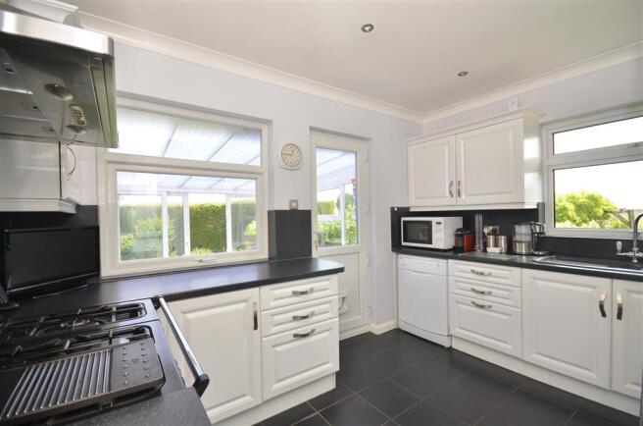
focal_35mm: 16
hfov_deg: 95.1
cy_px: 213
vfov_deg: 71.8
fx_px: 294
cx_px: 322
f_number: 8
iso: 500
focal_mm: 11
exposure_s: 1/100
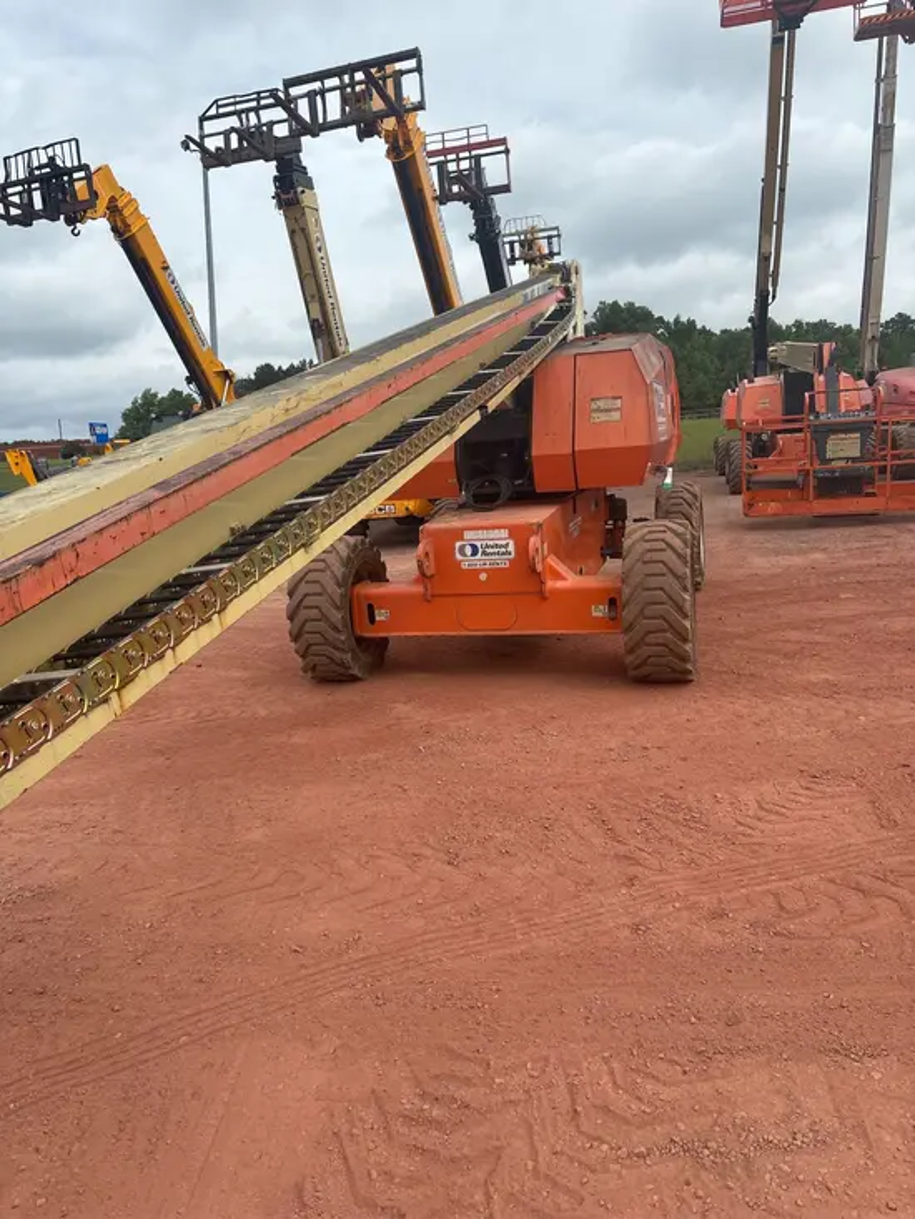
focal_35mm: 26
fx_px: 916
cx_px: 458
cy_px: 610
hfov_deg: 53.1
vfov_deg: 67.3
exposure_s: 1/3650
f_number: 1.6
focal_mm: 5.96
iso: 50
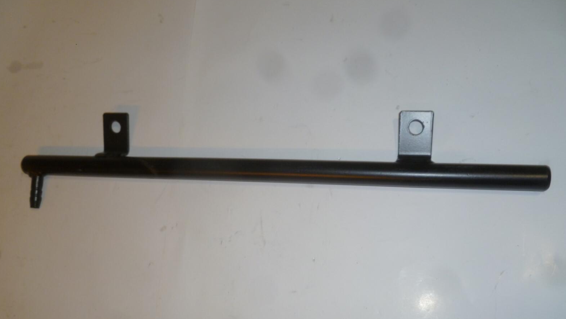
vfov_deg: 37.4
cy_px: 211
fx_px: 465
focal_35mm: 31
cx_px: 282
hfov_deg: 62.6
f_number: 3.3
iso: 100
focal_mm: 5
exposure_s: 1/30
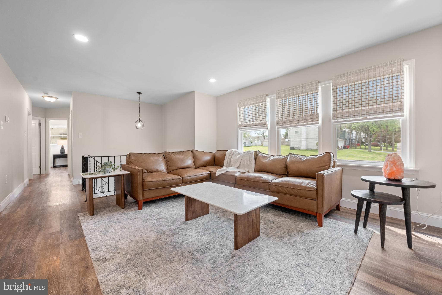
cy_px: 148
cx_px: 221
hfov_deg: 104.3
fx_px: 172
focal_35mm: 14
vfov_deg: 81.2
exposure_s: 1/40
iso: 640
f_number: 7.1
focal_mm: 14
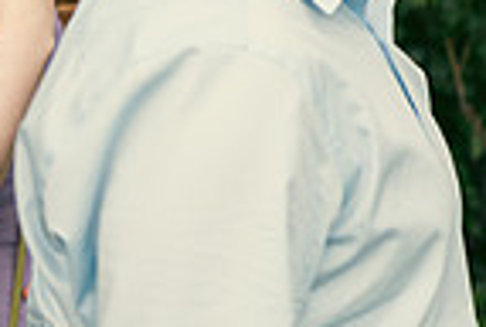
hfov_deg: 11.2
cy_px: 70
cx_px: 880
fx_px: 2300
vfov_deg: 8.1
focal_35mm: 170
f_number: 3.5
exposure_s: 1/640
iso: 100
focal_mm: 42
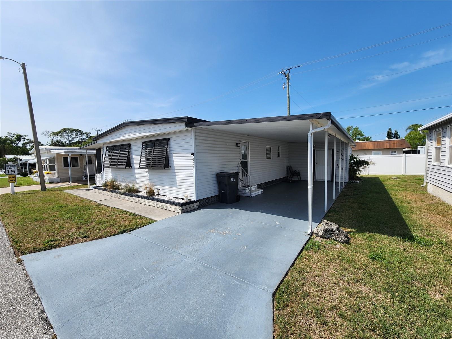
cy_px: 170
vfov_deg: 89.9
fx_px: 170
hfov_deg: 106.2
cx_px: 226
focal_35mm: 13
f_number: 2.2
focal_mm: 2.2
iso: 50
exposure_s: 1/2537
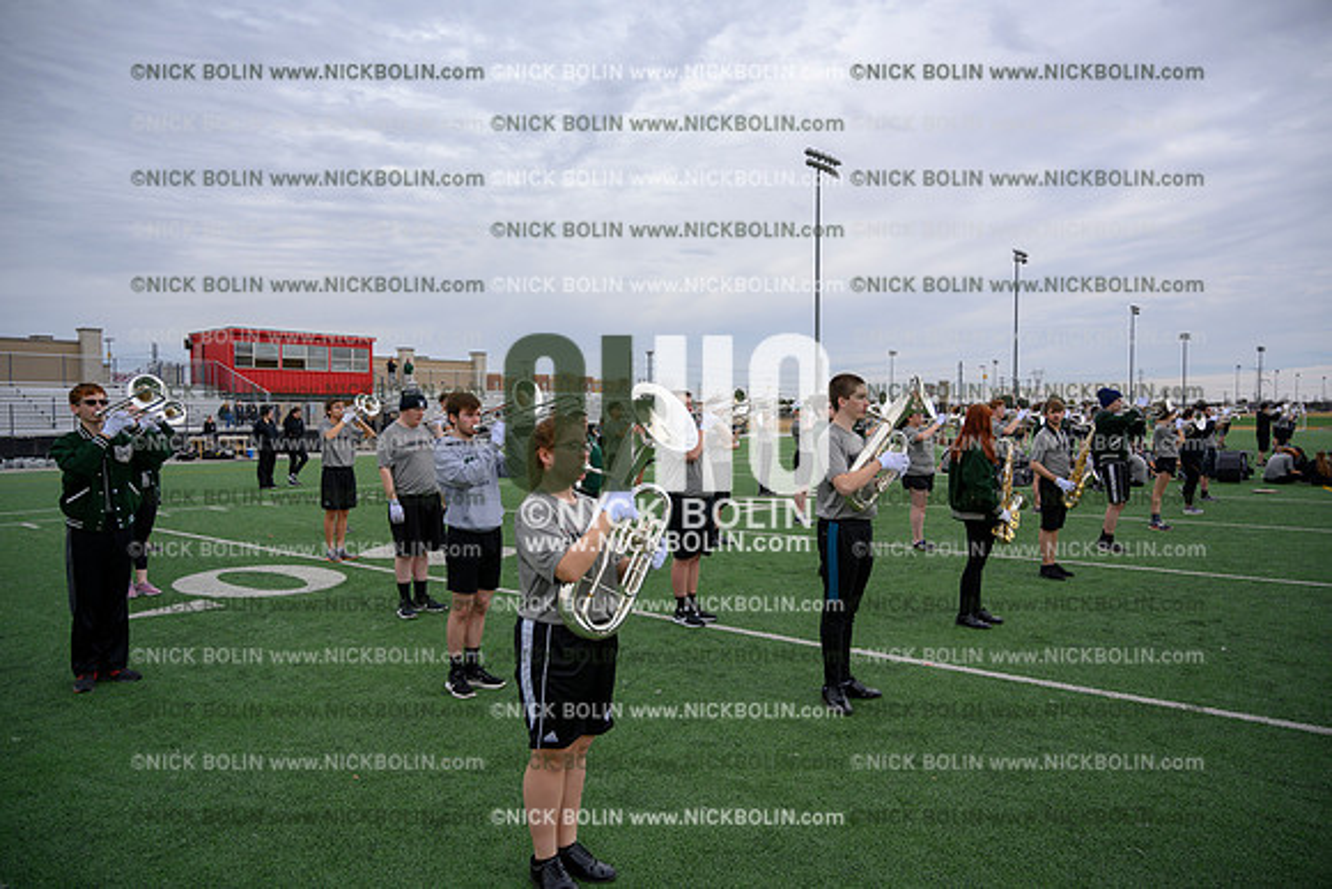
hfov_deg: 73.7
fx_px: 888
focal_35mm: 24
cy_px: 444
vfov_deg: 53.2
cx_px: 666
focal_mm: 24
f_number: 4
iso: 200
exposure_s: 1/640
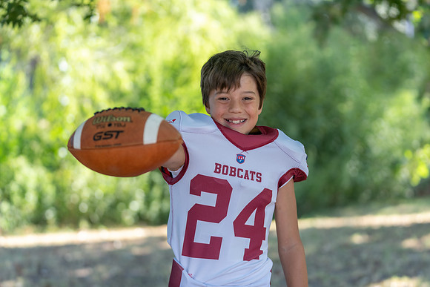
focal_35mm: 91
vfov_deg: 15.1
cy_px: 157
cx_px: 231
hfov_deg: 22.4
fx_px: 1085
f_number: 2.8
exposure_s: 1/320
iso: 160
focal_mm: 83
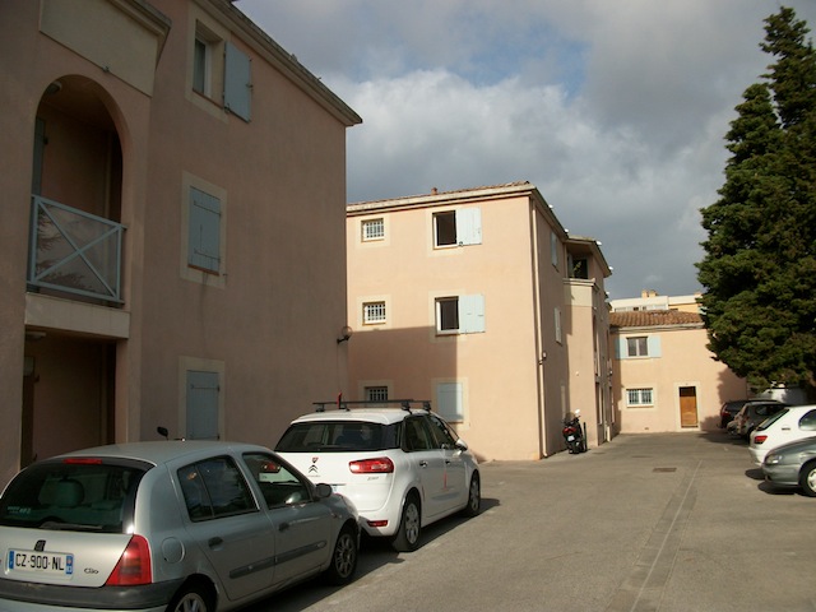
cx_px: 408
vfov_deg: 45.4
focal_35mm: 31
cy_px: 306
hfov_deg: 58.4
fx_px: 731
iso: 80
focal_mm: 5.7
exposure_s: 1/254
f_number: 8.8
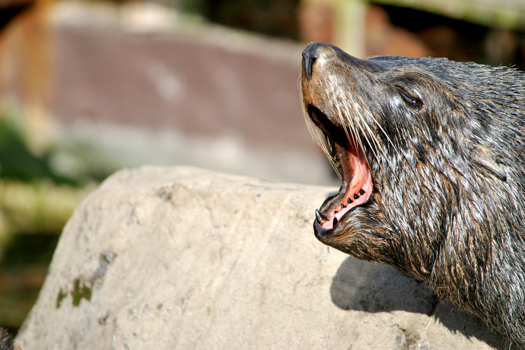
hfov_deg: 5.1
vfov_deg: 3.4
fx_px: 5920
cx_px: 262
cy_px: 175
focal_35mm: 406
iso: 200
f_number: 5.6
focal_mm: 270
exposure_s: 1/800
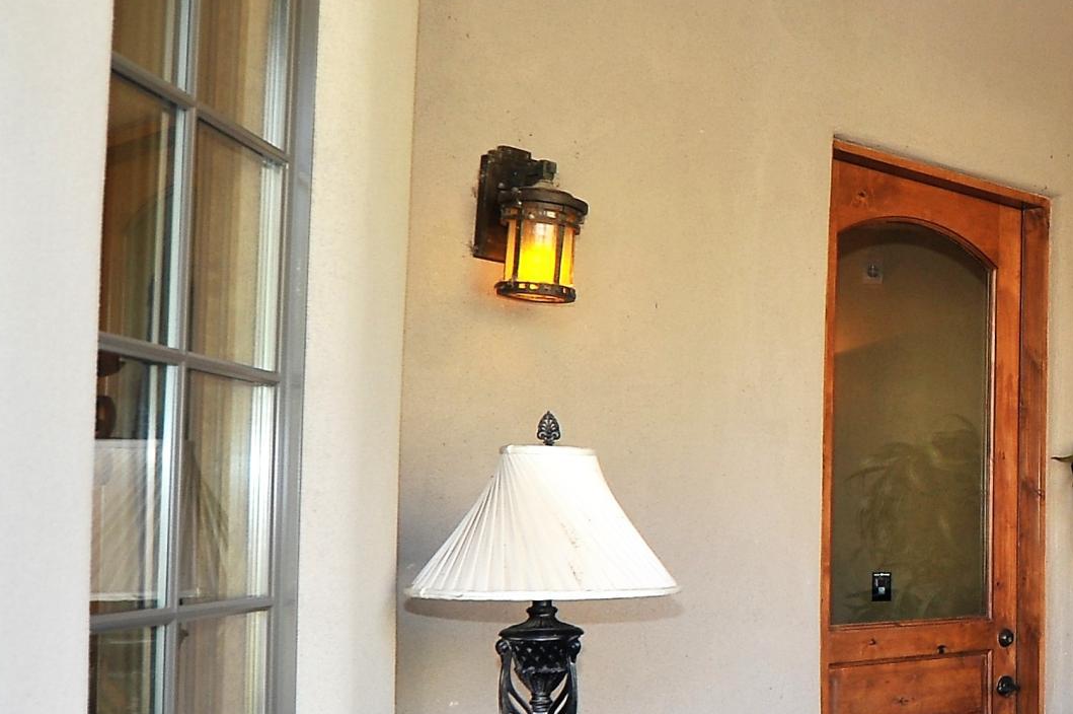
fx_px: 1519
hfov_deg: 30.8
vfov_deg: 26.4
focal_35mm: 51
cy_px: 436
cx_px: 1382
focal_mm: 18
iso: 320
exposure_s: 1/125
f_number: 5.6
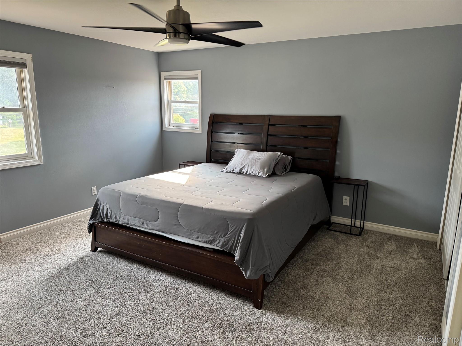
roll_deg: -0.1
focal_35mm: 24
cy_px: 173
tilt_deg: -11.9
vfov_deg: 56.8
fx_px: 320
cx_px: 231
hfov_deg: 71.6
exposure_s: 1/120
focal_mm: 6.76
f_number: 1.78
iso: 200
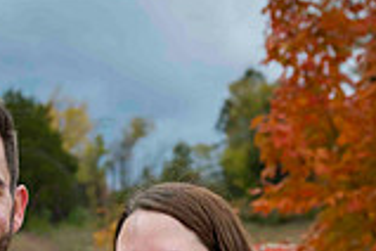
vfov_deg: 7.3
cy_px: 424
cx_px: 35
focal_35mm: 184
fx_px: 1922
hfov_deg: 11.1
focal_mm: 65
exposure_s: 1/640
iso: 400
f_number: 6.3
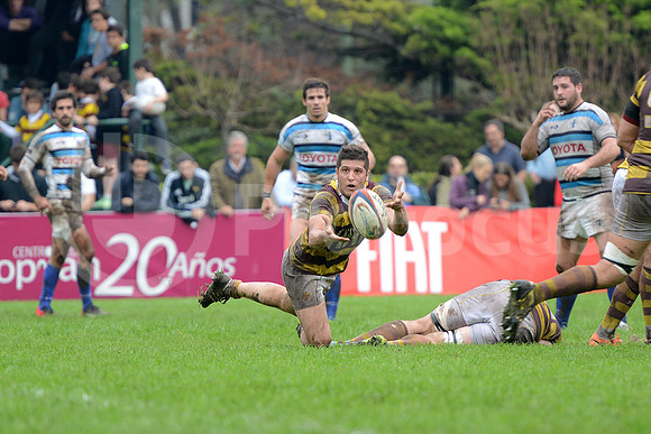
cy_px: 217
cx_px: 326
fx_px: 4883
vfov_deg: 5.1
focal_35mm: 270
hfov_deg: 7.6
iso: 1000
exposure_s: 1/500
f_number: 4
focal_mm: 270
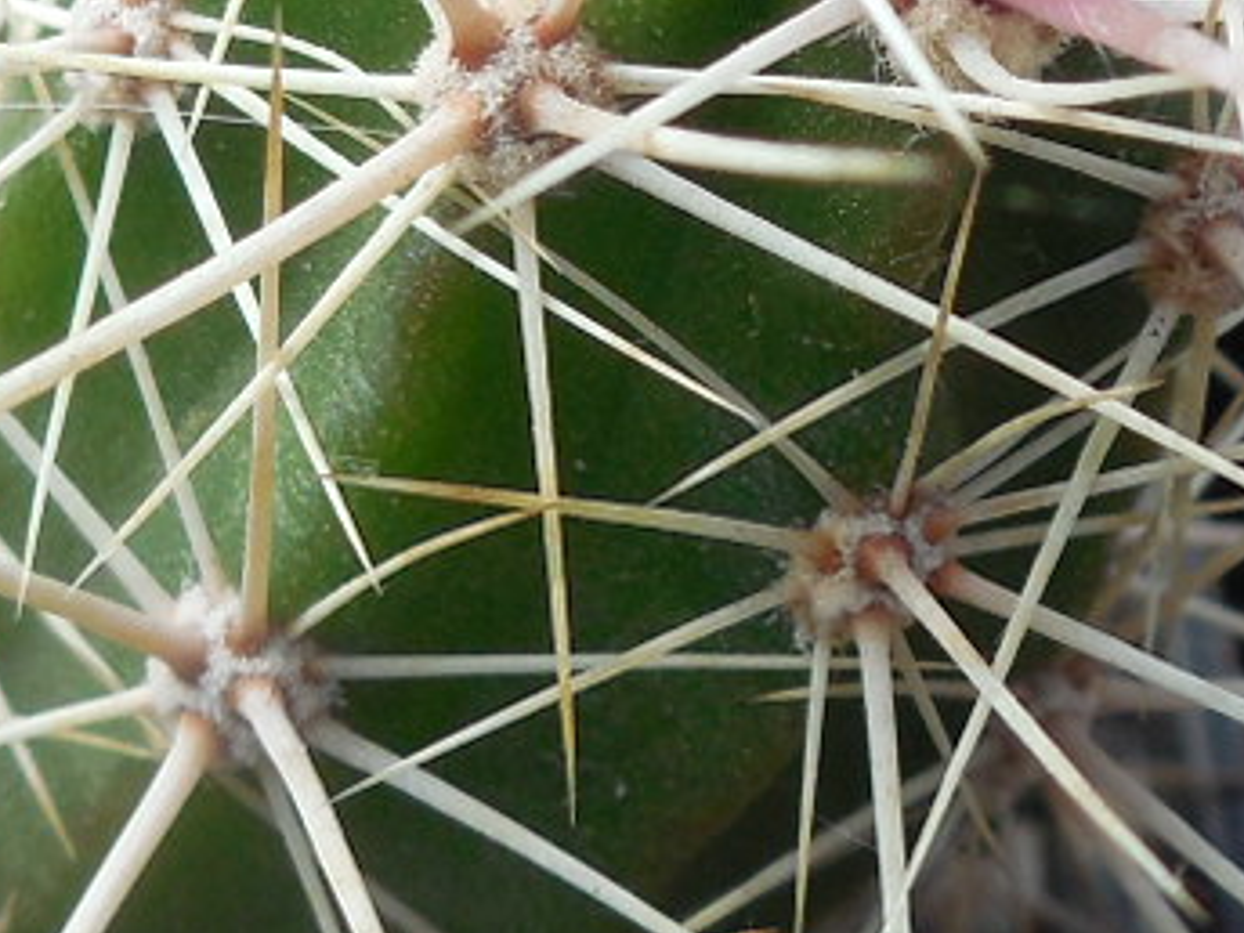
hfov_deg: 13.7
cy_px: -90
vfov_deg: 10.2
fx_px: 5175
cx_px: 354
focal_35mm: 144
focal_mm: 5.6
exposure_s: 1/100
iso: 125
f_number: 3.6
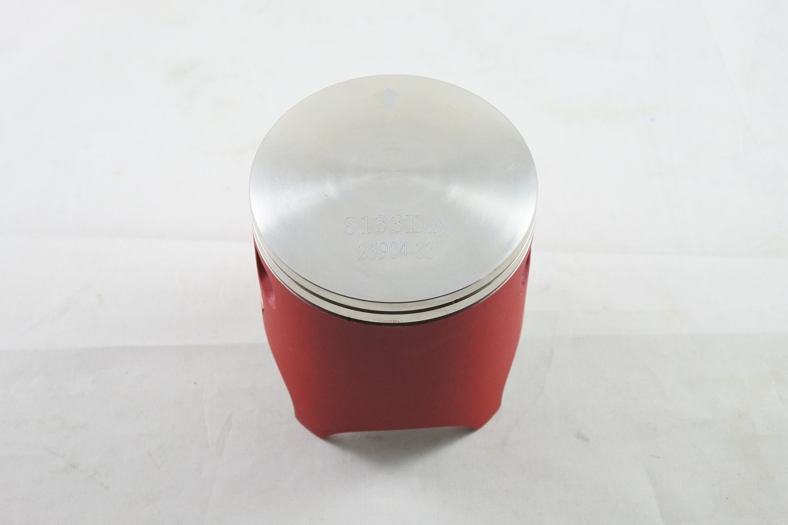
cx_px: 394
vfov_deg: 23.4
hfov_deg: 34.5
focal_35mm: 58
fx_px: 1269
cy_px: 262
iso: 800
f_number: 4.8
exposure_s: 1/125
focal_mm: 21.8
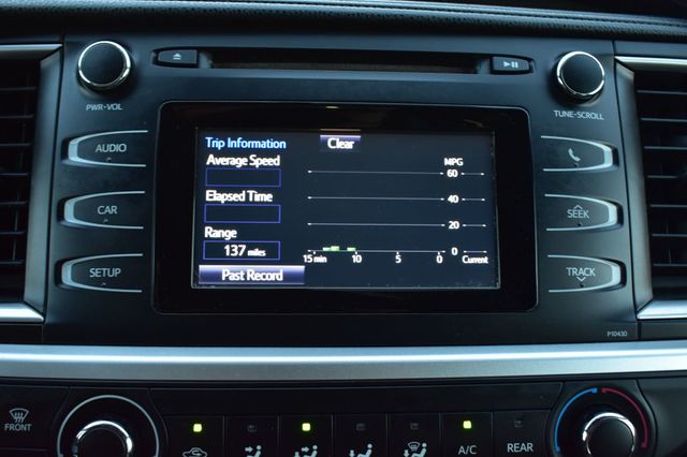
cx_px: 344
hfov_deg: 51.3
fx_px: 715
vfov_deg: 35.5
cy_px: 228
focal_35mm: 38
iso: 1100
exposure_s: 1/15
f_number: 6.3
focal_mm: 25
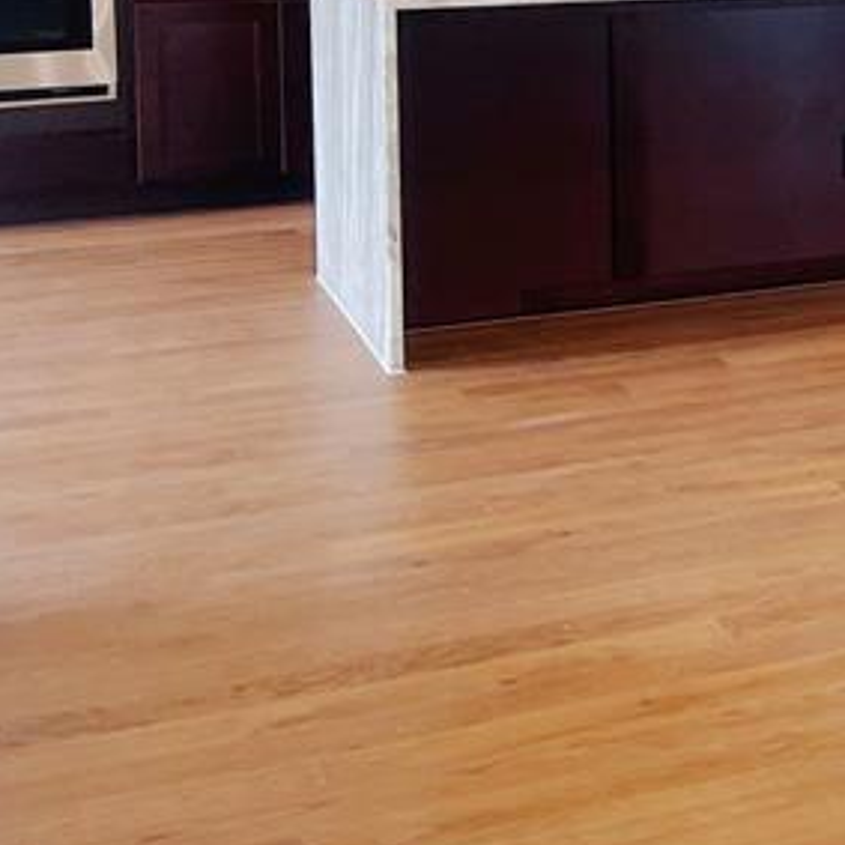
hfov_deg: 18.7
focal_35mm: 80
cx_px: 1329
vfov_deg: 20.7
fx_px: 2209
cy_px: -69
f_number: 1.6
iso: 100
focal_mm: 5.1
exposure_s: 1/120
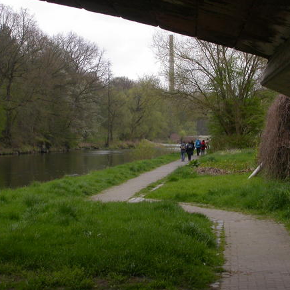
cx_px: 140
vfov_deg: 22.2
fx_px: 739
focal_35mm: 78
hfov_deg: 22.2
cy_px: 143
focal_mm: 12.6
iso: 100
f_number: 5.6
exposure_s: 1/217
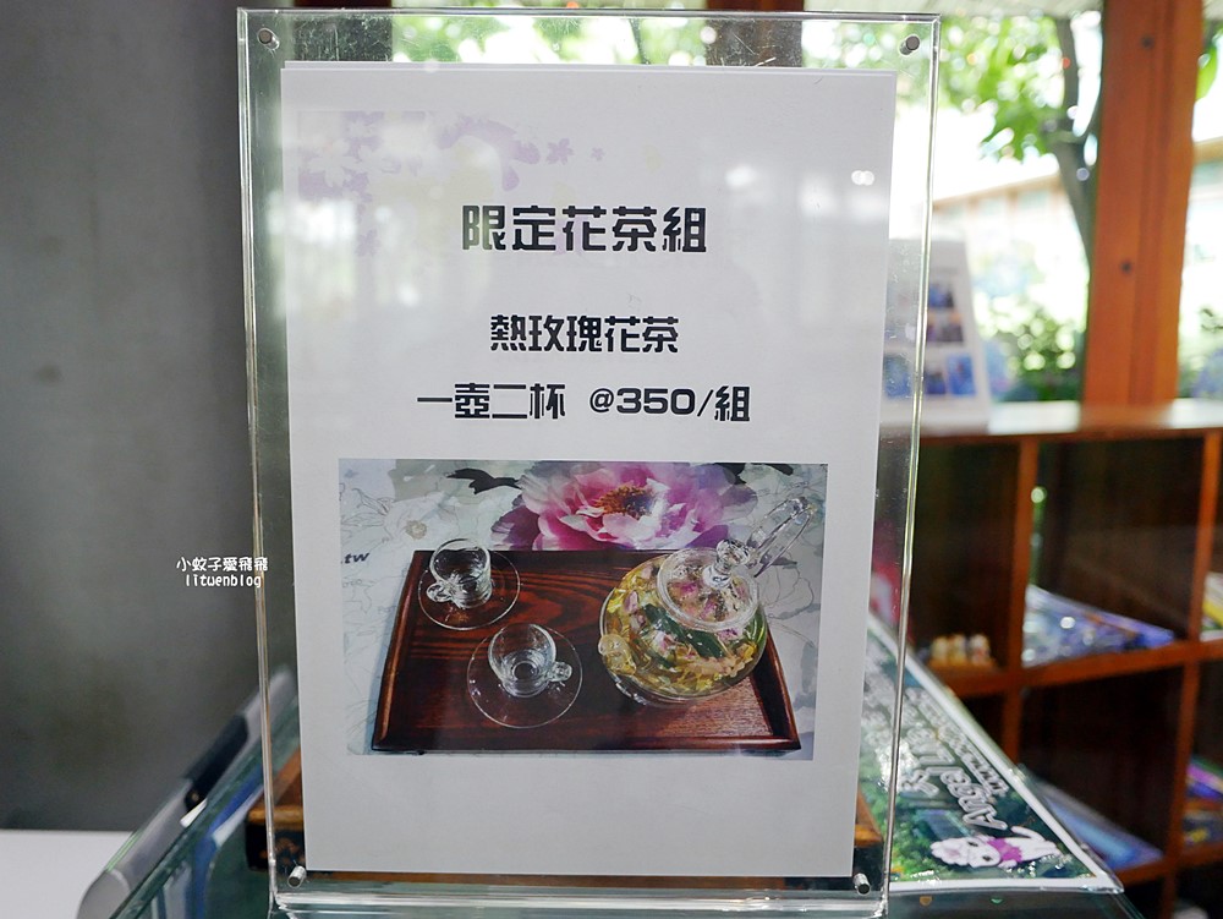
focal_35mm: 28
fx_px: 990
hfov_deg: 63.4
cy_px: 460
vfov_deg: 49.8
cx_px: 612
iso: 1000
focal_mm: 14
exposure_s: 1/60
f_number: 2.5
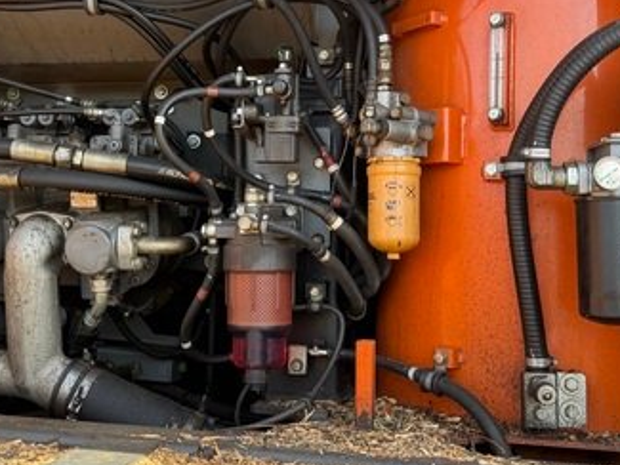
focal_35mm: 48
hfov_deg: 39.5
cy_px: 179
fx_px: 860
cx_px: 259
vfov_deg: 30.2
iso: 100
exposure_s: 1/428
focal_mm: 6.76
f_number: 1.78
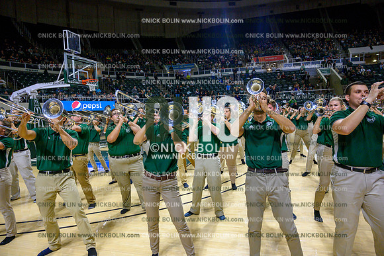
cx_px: 192
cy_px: 128
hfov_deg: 73.7
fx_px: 256
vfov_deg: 53.2
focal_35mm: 24
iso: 3200
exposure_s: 1/800
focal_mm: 24
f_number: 4.5
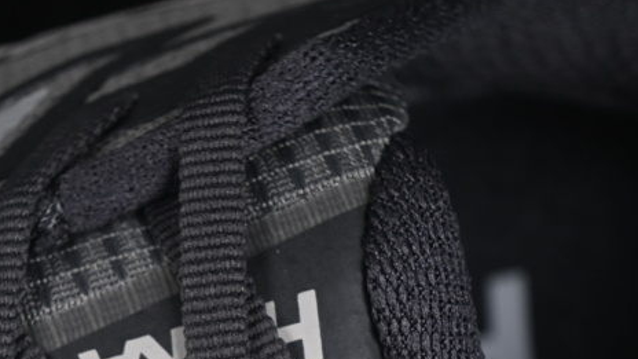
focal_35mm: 183
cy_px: 402
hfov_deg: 11.7
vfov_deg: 6.6
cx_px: 201
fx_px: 3096
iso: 160
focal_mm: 50
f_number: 6.3
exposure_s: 1/50
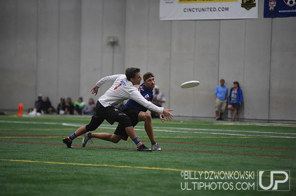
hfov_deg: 10.3
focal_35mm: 200
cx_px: 148
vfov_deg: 6.8
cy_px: 98
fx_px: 1642
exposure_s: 1/640
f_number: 2.8
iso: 10000
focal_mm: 200
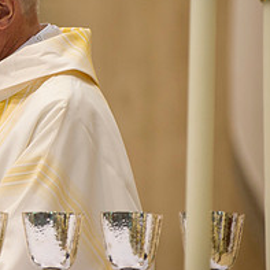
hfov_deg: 3.5
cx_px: -103
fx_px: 4412
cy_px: 112
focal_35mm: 500
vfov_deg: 3.5
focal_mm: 200
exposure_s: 1/125
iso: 2000
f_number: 2.8
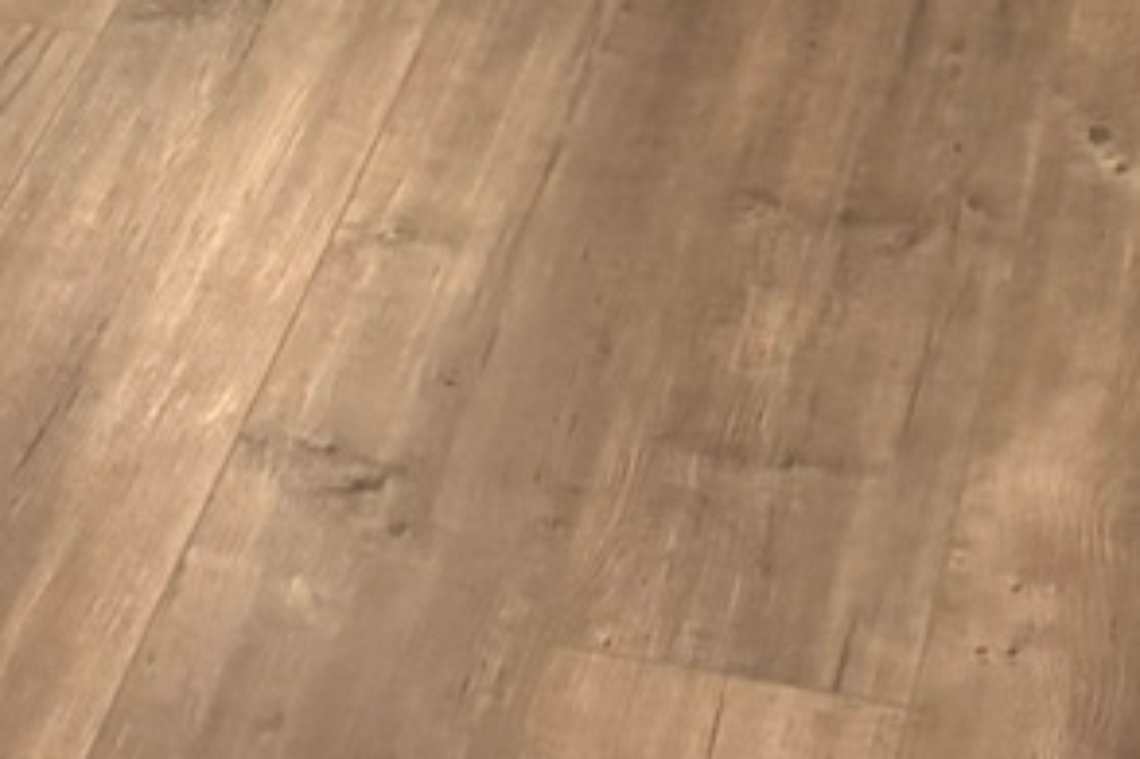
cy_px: -1109
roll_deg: -2.5
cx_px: 778
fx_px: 4494
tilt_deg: -19.5
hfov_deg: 14.4
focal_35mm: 142
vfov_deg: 8.7
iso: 250
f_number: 1.6
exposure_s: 1/60
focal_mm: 5.96
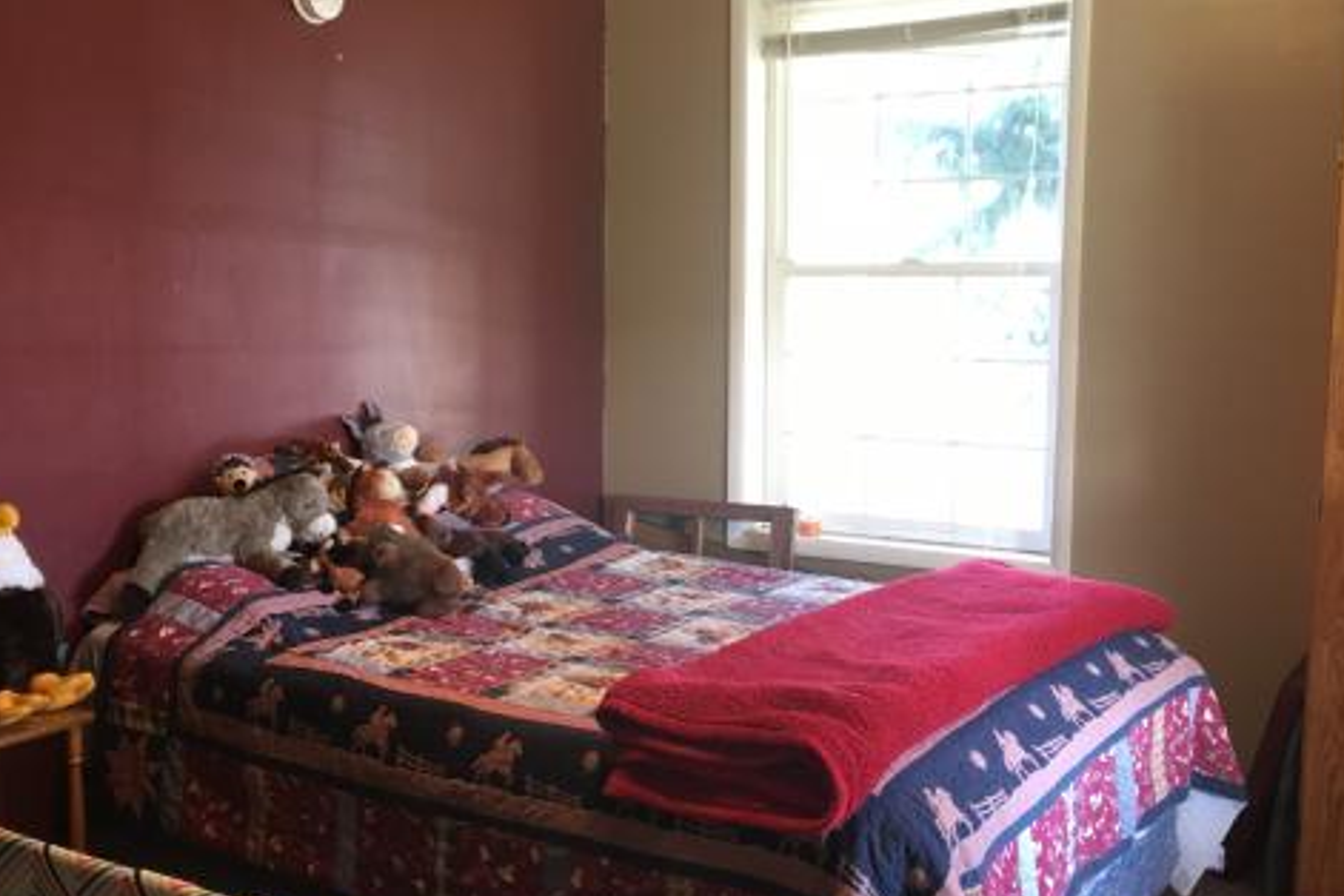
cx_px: 685
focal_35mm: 41
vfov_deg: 32.6
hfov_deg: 47.4
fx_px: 1531
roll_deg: -0.1
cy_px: 477
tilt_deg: -8.2
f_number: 2.2
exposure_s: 1/30
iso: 80
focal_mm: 4.15
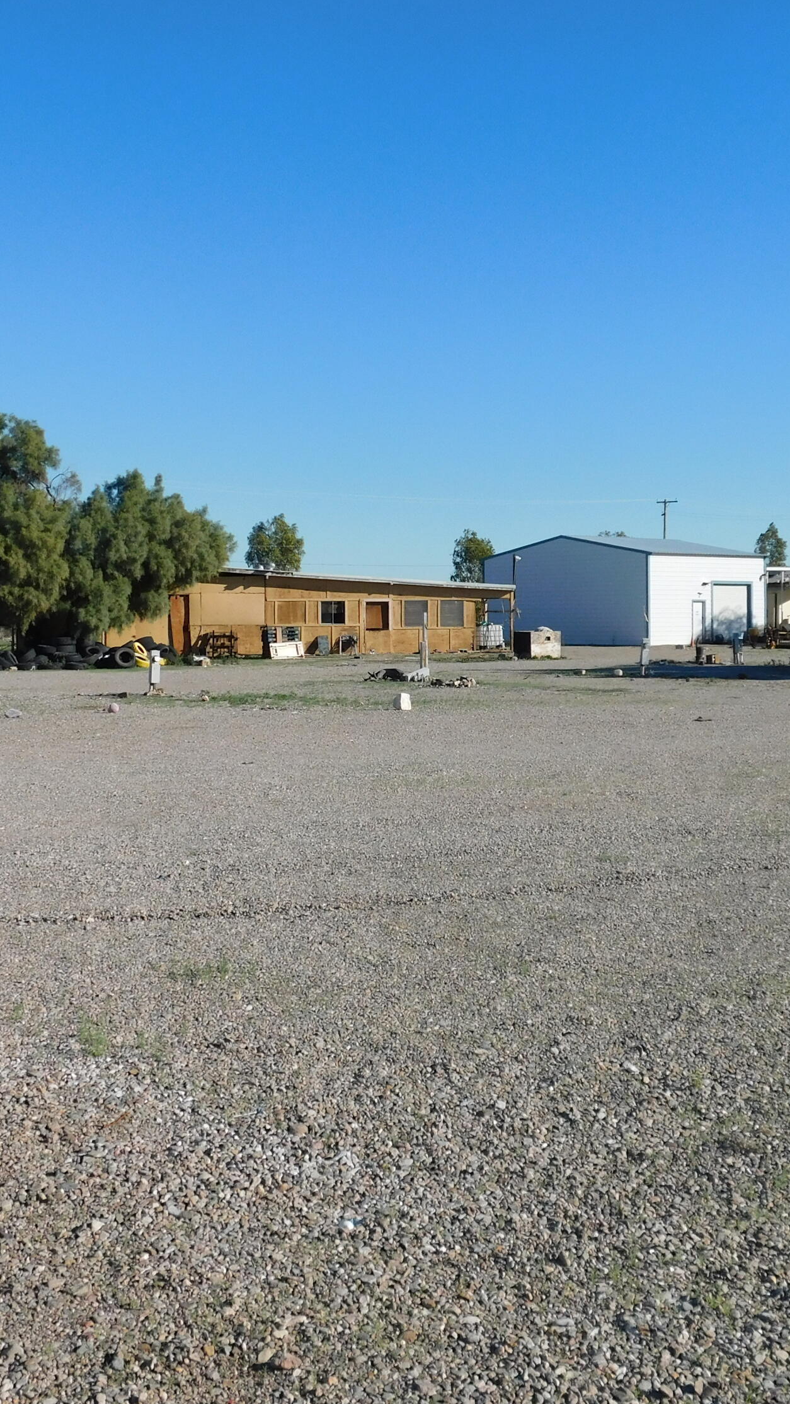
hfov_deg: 27.1
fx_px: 1638
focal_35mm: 44
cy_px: 698
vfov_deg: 46.4
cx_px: 441
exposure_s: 1/500
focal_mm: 5.3
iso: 125
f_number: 6.4
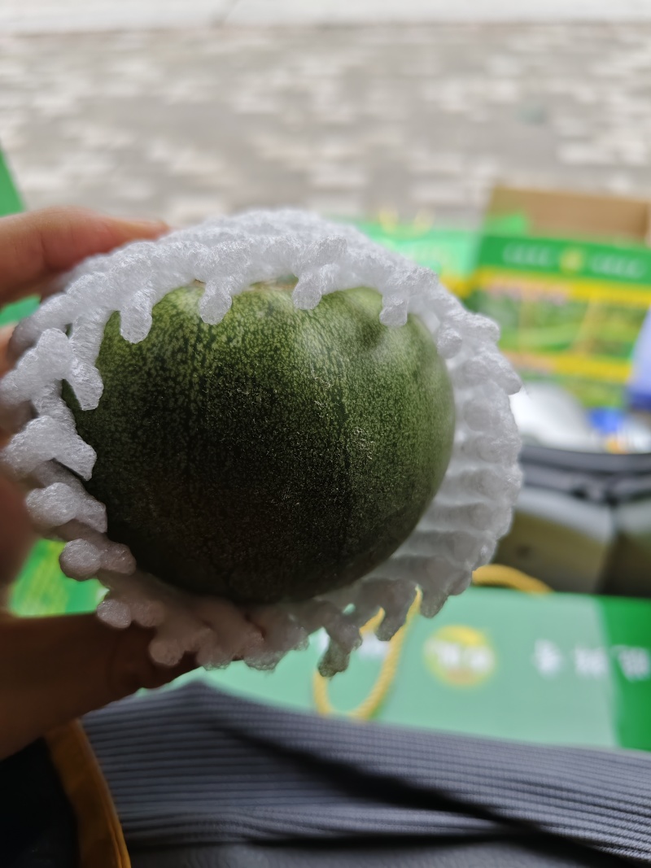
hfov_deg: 58.9
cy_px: 434
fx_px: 577
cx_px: 326
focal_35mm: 23
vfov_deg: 73.9
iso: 951
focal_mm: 5.56
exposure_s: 1/486
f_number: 1.88
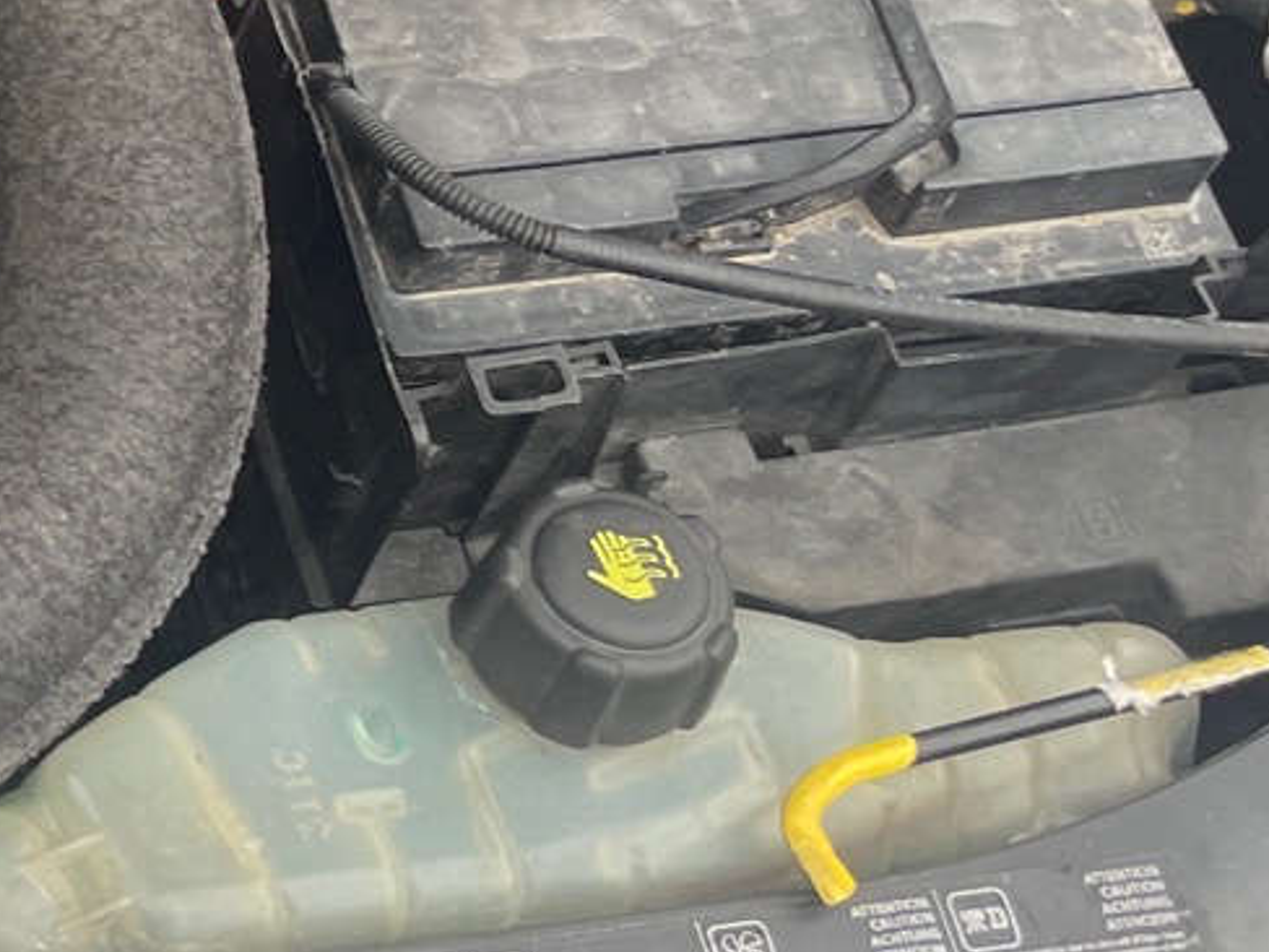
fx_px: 3519
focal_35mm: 96
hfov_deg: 17.3
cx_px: -905
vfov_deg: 15.2
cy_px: 107
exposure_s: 1/121
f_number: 1.6
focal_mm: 4.2
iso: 80
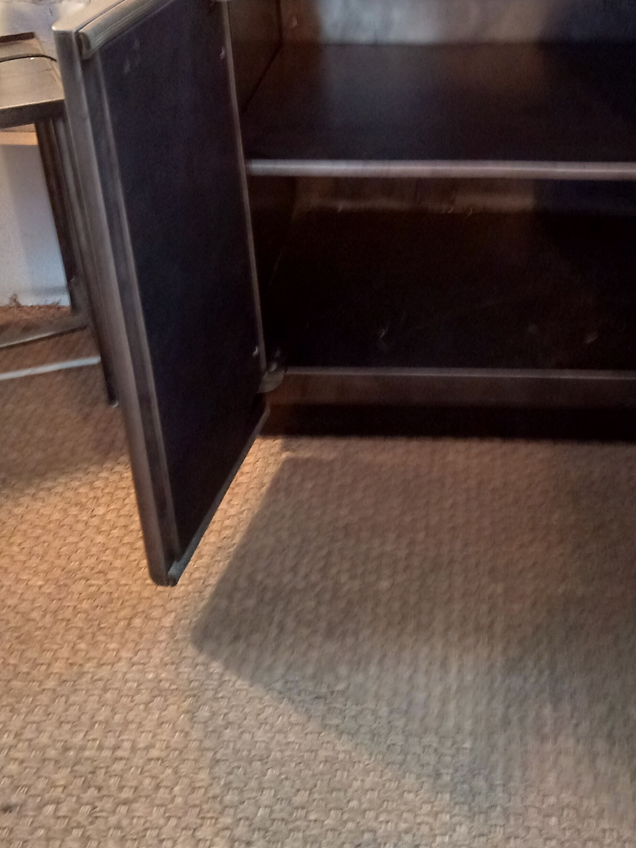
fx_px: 1078
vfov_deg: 42.1
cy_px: 248
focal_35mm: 44
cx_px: 446
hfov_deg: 32.5
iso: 1013
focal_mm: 3.46
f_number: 2.2
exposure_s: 1/20
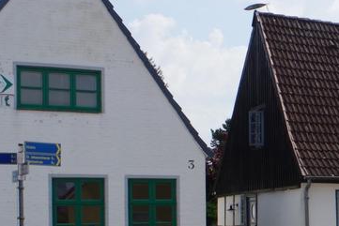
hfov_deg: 21.5
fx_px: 801
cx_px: 449
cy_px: 223
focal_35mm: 85
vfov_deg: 15.8
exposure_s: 1/160
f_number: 13
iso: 200
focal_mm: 20
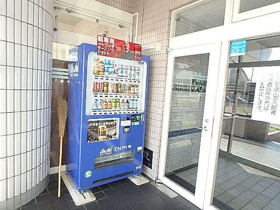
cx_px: 140
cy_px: 105
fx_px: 170
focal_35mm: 21
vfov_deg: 63.4
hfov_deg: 79.0
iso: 200
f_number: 3.5
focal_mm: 3.7
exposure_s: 1/60
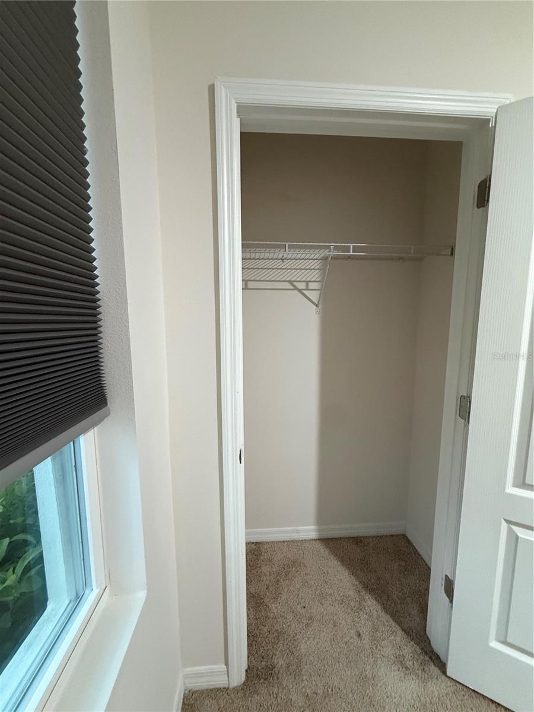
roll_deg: -1.9
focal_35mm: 14
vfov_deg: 102.1
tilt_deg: -6.8
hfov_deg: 85.7
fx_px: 288
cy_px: 356
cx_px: 267
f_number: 2.2
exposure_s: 1/60
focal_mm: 2.22
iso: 640
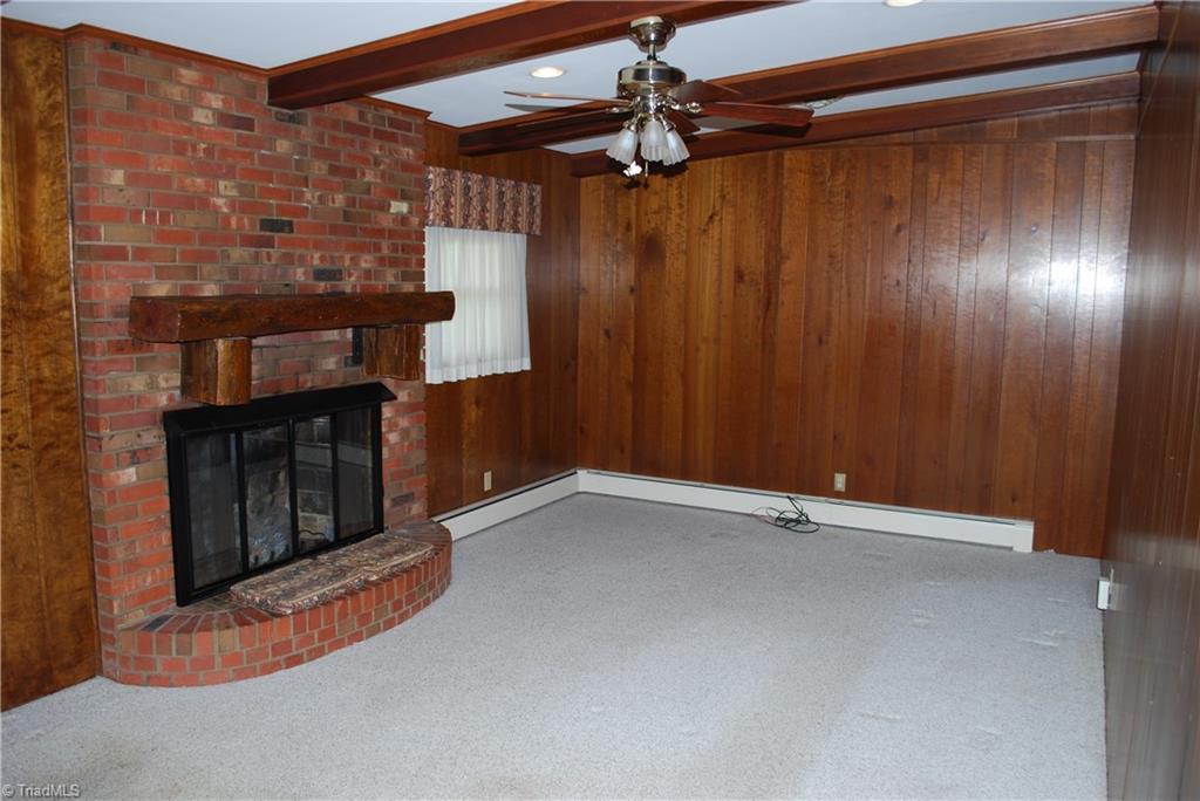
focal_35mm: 27
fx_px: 900
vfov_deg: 48.0
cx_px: 600
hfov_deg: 67.4
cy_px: 400
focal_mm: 18
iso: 250
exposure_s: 1/60
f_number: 3.5
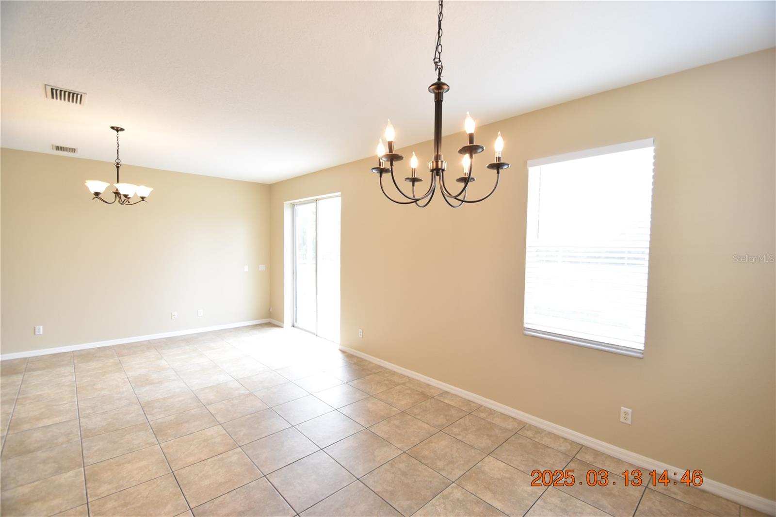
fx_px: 323
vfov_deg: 77.3
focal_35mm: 15
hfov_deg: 100.4
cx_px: 388
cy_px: 258
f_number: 4.5
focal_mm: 10
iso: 400
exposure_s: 1/80
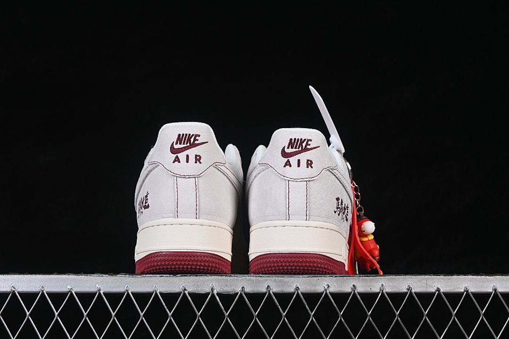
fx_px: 1060
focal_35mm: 75
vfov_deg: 18.2
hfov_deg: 27.0
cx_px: 254
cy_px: 170
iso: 160
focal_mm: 50
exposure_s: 1/80
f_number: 8
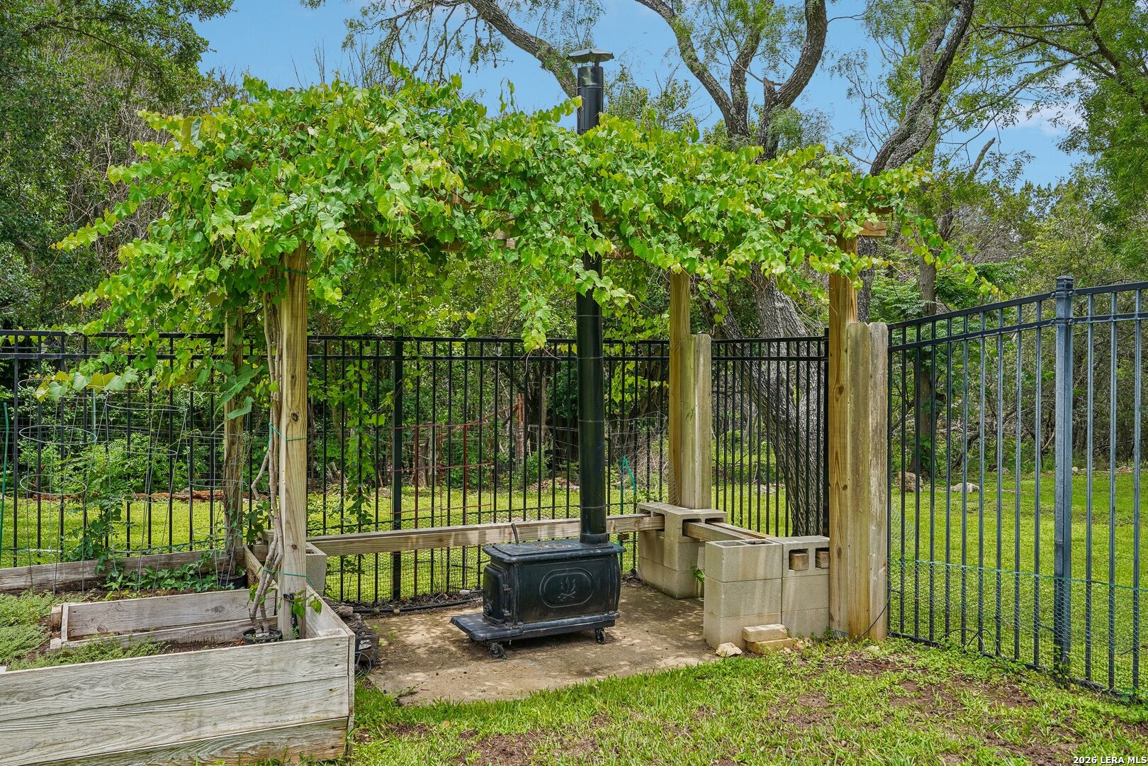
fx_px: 925
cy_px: 383
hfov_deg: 63.7
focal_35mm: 29
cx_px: 574
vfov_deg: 45.0
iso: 100
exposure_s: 1/80
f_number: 8
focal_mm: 29
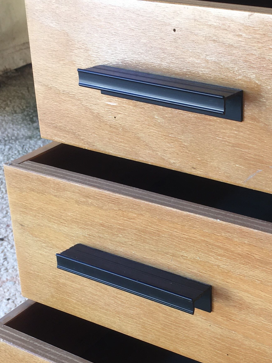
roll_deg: +0.5
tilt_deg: -28.0
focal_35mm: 67
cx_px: 250
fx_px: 702
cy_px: 227
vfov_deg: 28.9
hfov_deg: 21.4
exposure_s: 1/50
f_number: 2.2
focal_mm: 4.15
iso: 32
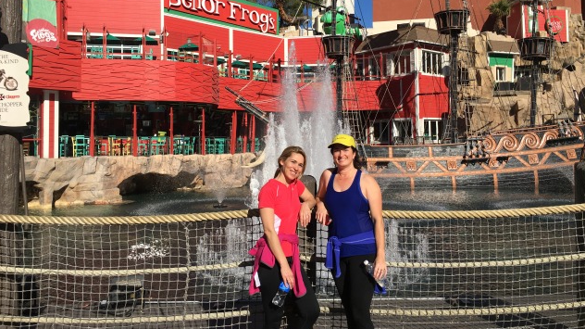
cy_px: 120
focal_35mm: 32
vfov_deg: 36.4
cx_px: 292
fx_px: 496
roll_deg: +0.9
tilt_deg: +3.0
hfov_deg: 61.0
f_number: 2.2
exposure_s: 1/2564
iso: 25
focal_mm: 4.15
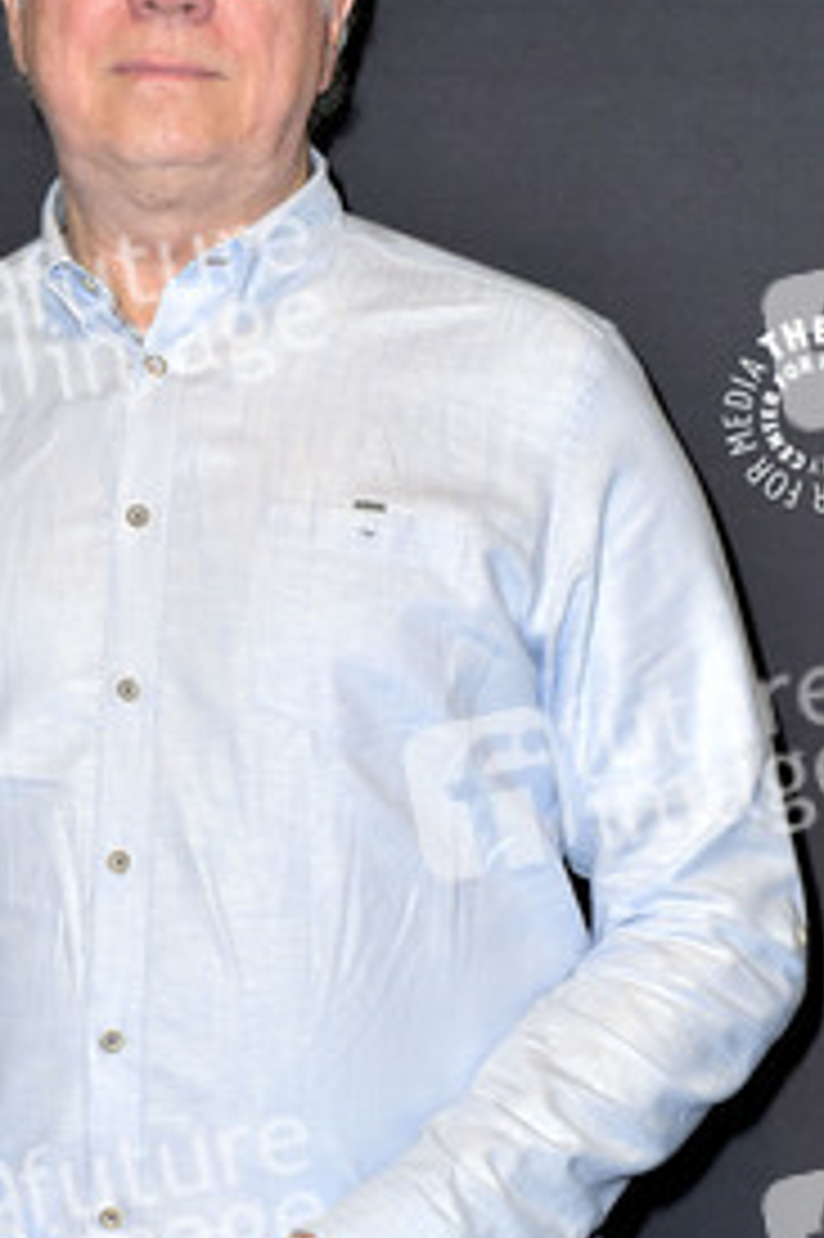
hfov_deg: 13.4
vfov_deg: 20.0
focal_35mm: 102
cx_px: 227
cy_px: 549
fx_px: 3506
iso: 640
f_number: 6.3
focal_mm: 70
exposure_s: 1/320
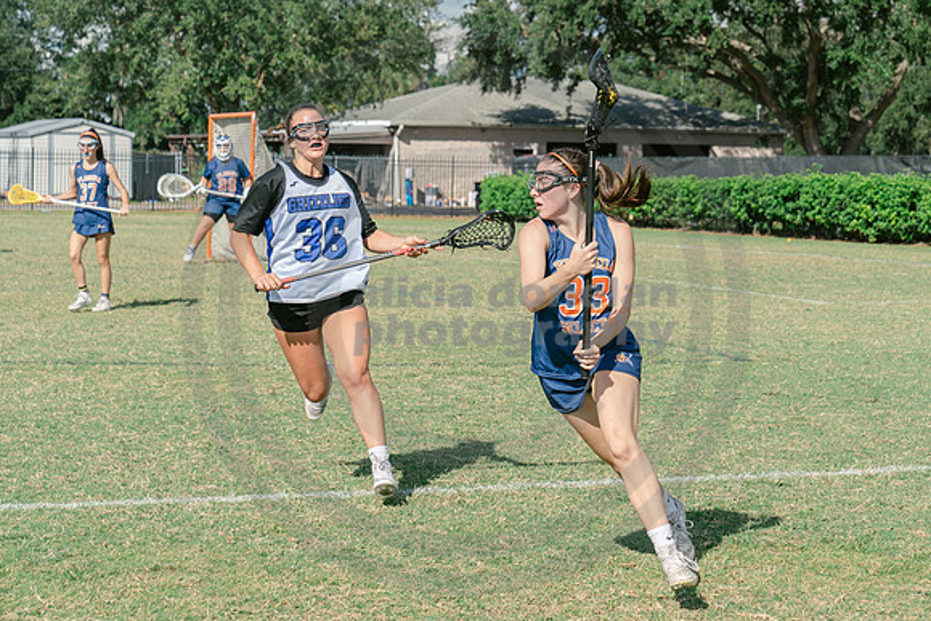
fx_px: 2355
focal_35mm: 91
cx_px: 605
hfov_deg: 22.3
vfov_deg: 15.0
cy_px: 217
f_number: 5.6
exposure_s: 1/1000
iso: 250
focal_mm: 70
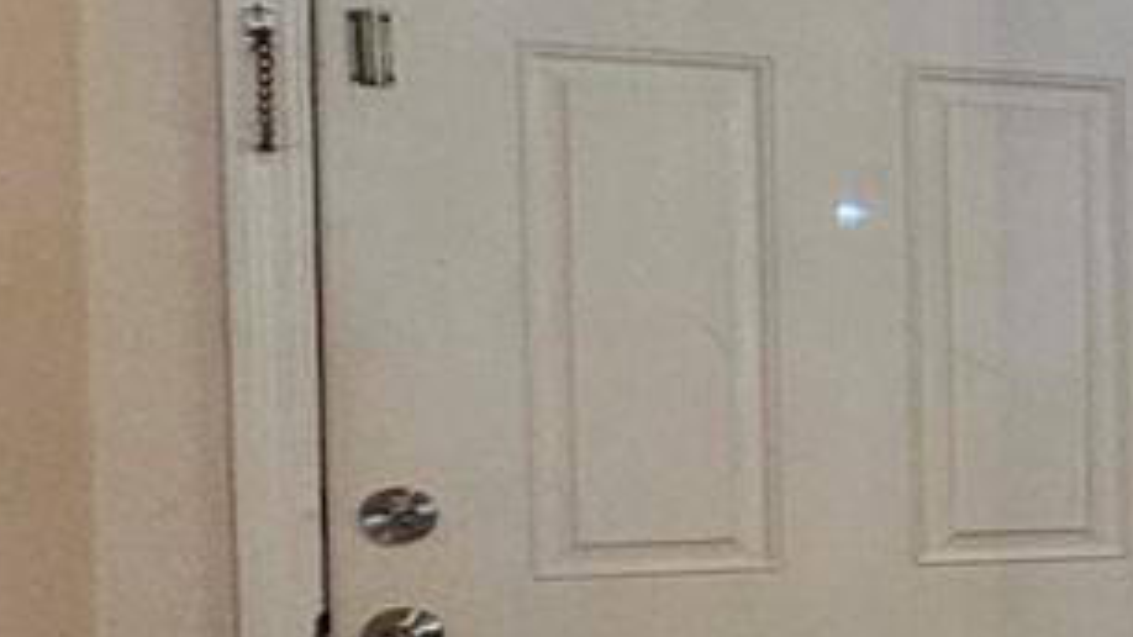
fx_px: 2223
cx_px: 2844
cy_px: 437
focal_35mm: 74
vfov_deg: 16.3
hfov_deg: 14.4
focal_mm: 2.2
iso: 400
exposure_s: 1/60
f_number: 2.2
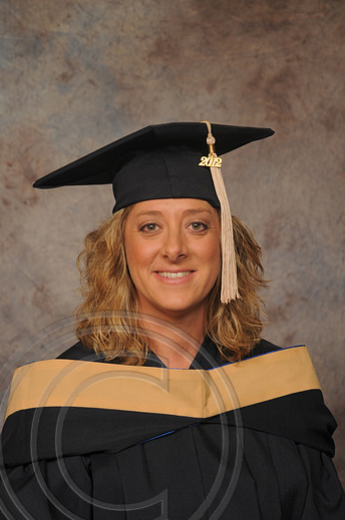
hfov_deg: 9.6
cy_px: 270
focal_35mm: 143
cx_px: 167
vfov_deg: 14.4
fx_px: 2057
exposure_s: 1/60
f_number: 5.6
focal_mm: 85
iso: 200
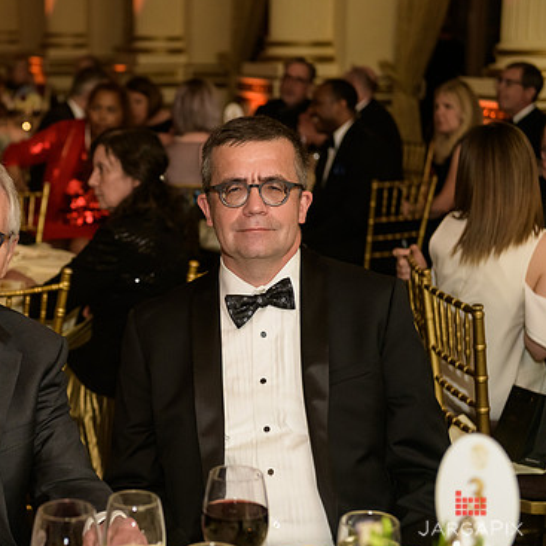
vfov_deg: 22.2
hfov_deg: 22.0
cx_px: 129
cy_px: 280
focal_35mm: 78
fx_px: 1392
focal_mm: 58
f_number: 3.2
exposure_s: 1/100
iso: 1600
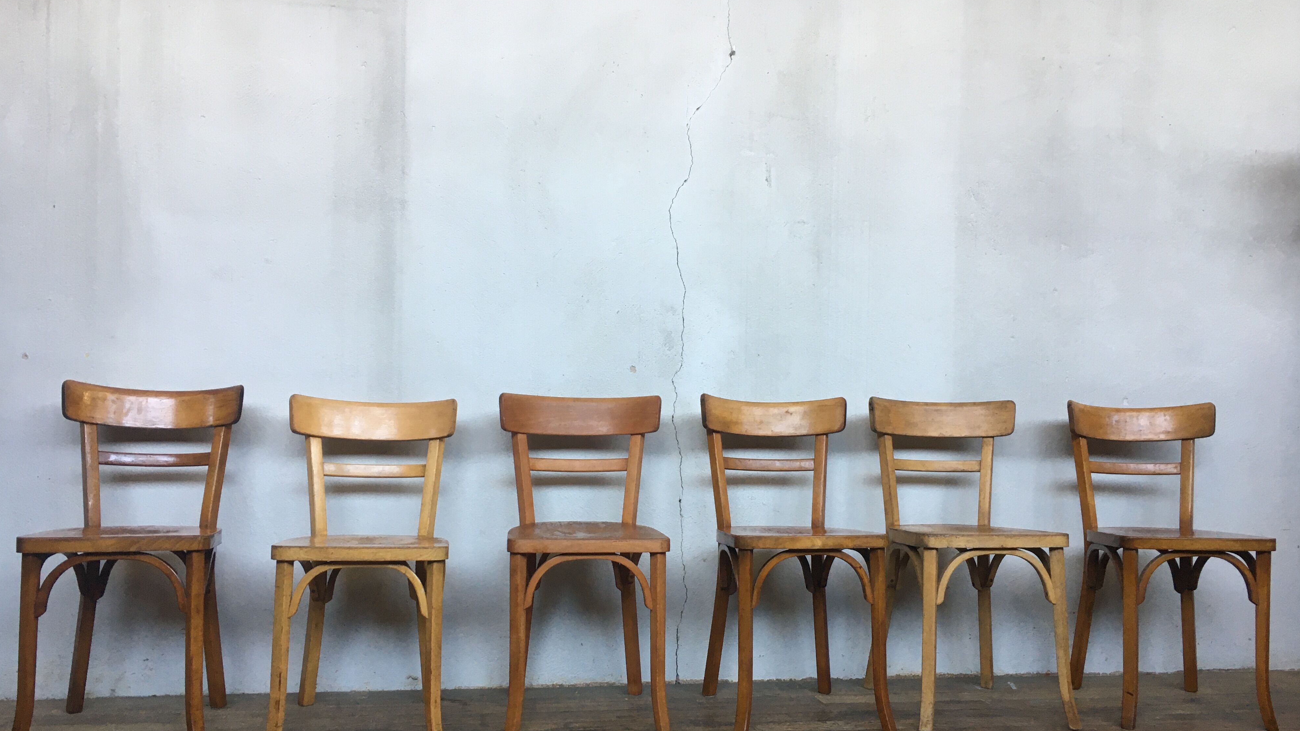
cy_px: 421
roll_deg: -0.6
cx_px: 650
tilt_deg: -1.4
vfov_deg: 36.6
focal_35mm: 32
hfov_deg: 61.0
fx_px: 1103
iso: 80
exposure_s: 1/33
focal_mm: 4.15
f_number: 2.2
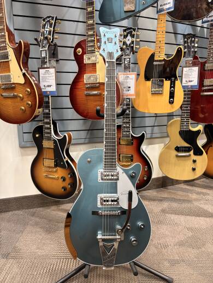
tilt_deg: -11.6
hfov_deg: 53.1
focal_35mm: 26
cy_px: 142
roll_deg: +0.4
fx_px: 213
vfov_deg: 67.3
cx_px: 106
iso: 200
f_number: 1.6
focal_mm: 5.96
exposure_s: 1/60
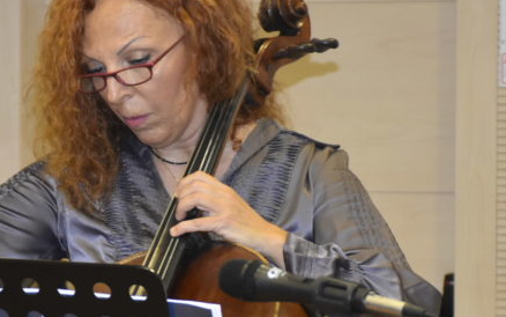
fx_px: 4196
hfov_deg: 6.9
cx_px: 131
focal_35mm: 304
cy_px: 256
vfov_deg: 4.3
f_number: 5.6
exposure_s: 1/80
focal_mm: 85
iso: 1600
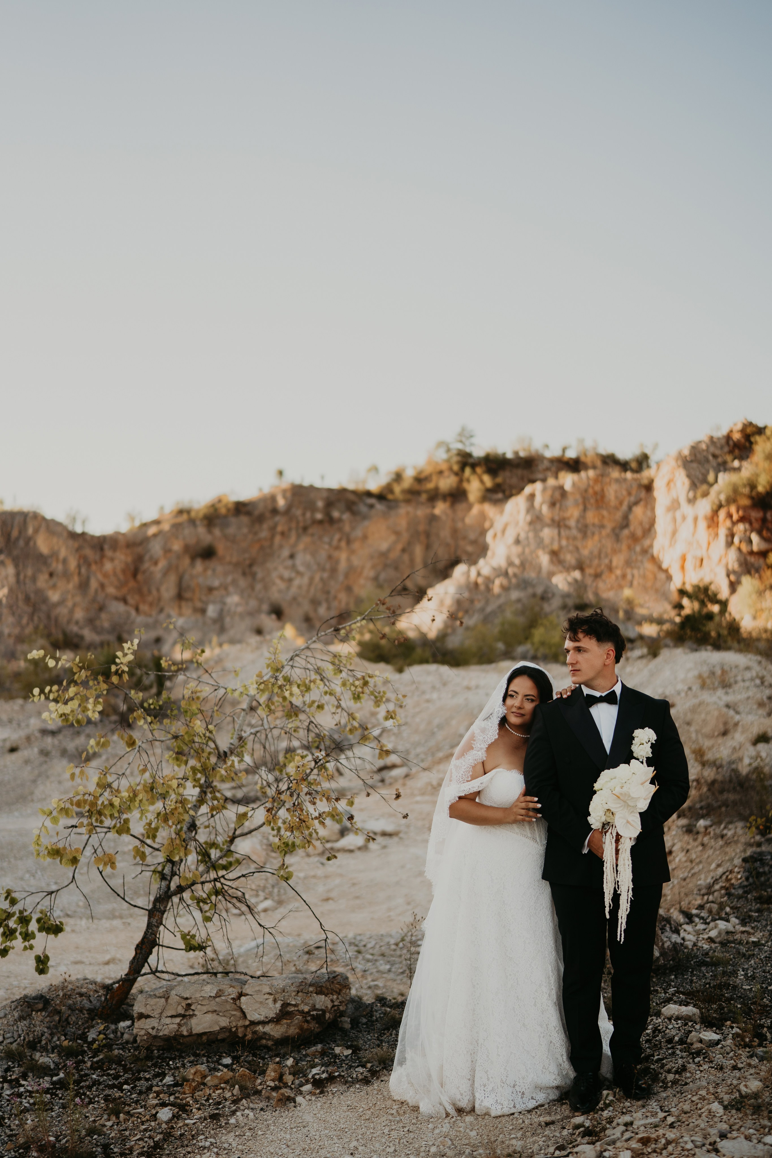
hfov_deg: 37.9
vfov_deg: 54.4
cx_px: 386
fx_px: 1126
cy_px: 579
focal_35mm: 35
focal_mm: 35
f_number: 1.4
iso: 125
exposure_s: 1/2000
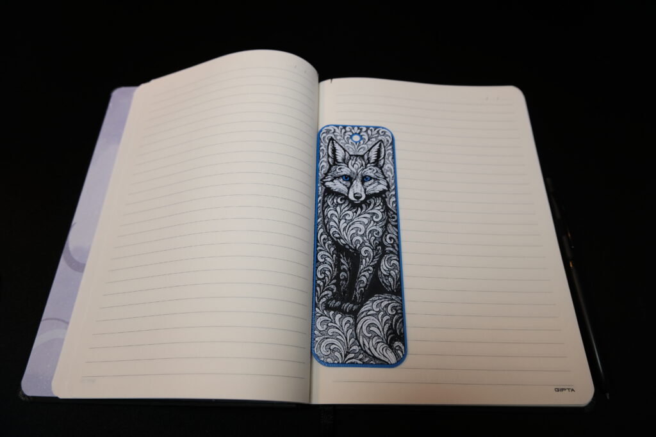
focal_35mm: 23
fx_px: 419
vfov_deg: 55.1
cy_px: 218
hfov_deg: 76.1
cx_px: 328
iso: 500
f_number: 4.5
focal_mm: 15.6
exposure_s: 1/30
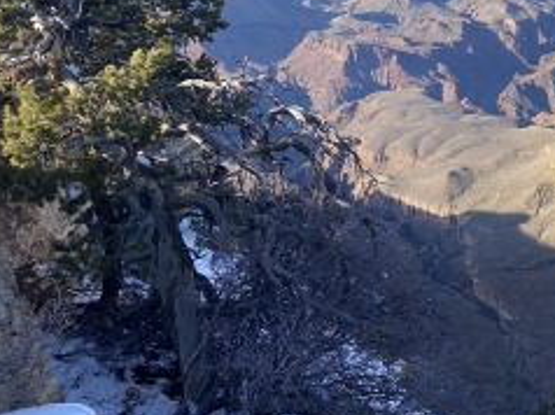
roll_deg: +0.3
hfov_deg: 45.9
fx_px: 641
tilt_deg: -16.3
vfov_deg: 35.3
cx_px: 382
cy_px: 114
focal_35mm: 40
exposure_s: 1/1272
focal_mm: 4.25
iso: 32
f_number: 1.8
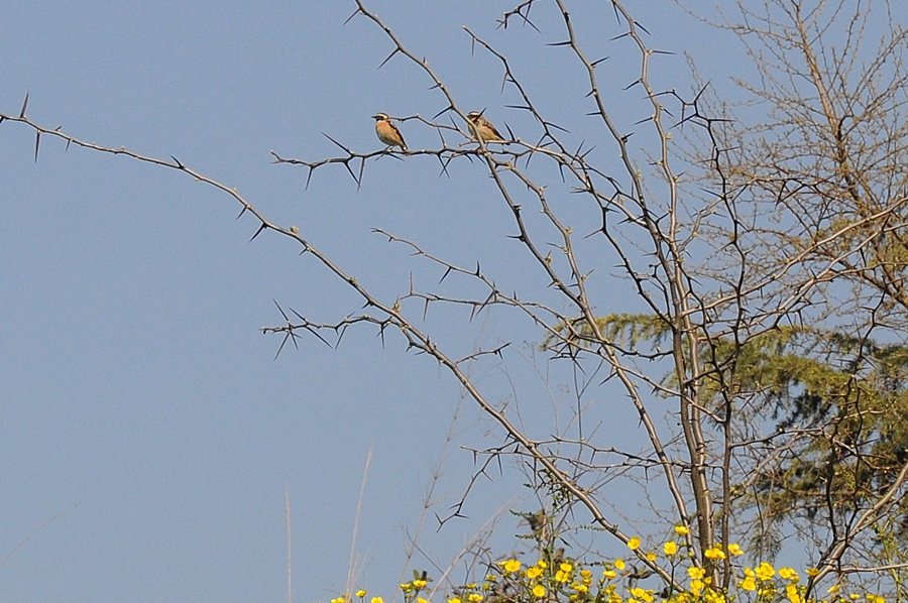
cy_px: 302
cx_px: 454
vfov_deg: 9.3
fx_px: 3704
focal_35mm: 147
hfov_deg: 14.0
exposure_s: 1/1000
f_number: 8
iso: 500
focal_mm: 98
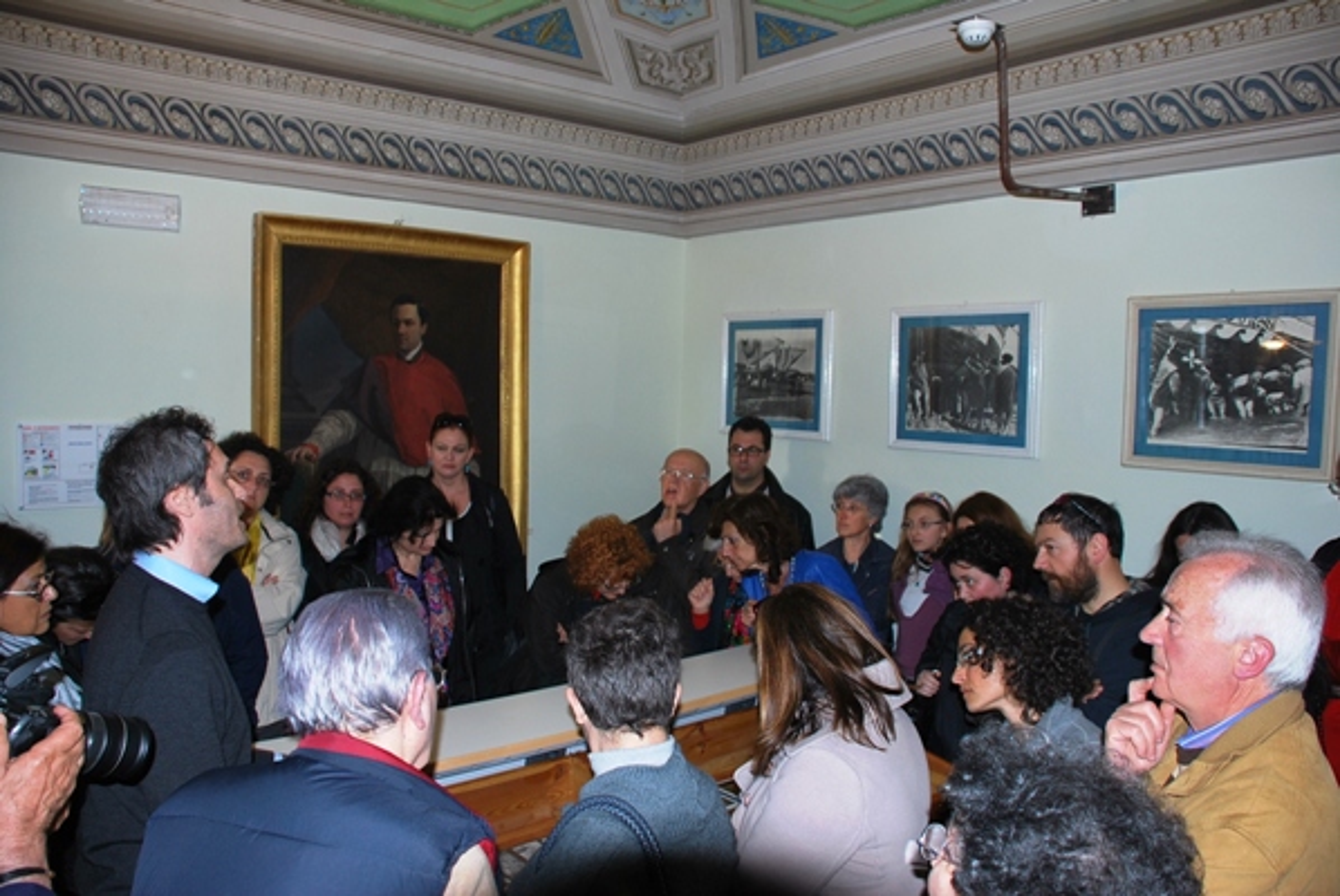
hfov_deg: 67.3
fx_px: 1006
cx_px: 670
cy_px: 448
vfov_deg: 48.0
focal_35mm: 27
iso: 200
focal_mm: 18
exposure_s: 1/60
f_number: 3.5
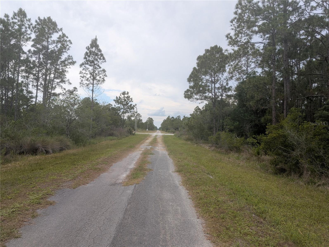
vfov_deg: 56.9
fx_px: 228
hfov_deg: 71.5
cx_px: 164
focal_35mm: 24
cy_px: 124
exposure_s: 1/588
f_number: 1.68
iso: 22
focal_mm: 6.9
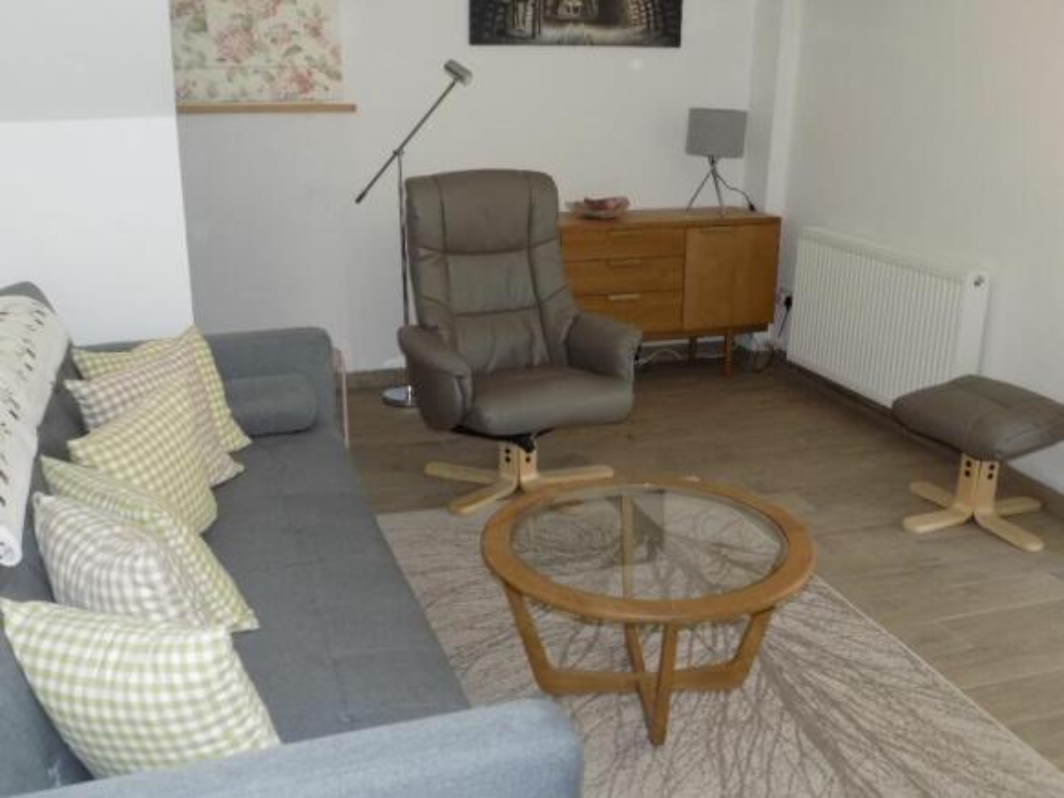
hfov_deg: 54.0
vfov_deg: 41.8
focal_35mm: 34
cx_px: 532
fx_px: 1045
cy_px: 399
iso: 200
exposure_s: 1/30
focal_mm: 6.1
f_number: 3.4
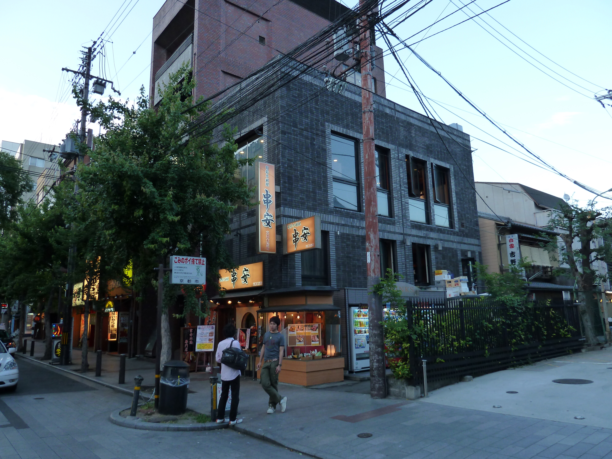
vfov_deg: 54.9
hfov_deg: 69.4
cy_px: 230
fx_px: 442
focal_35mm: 25
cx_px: 306
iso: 125
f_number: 3.3
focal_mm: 4.1
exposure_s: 1/80
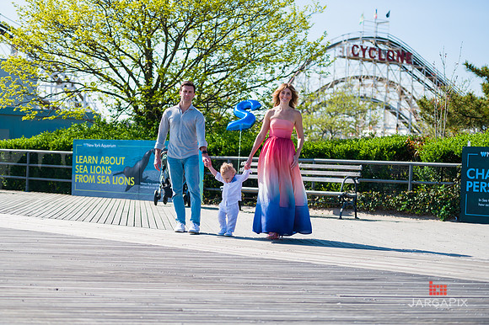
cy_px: 162
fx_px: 950
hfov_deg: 28.9
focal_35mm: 70
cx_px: 244
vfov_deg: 19.4
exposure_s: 1/2500
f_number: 3.2
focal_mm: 70
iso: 200
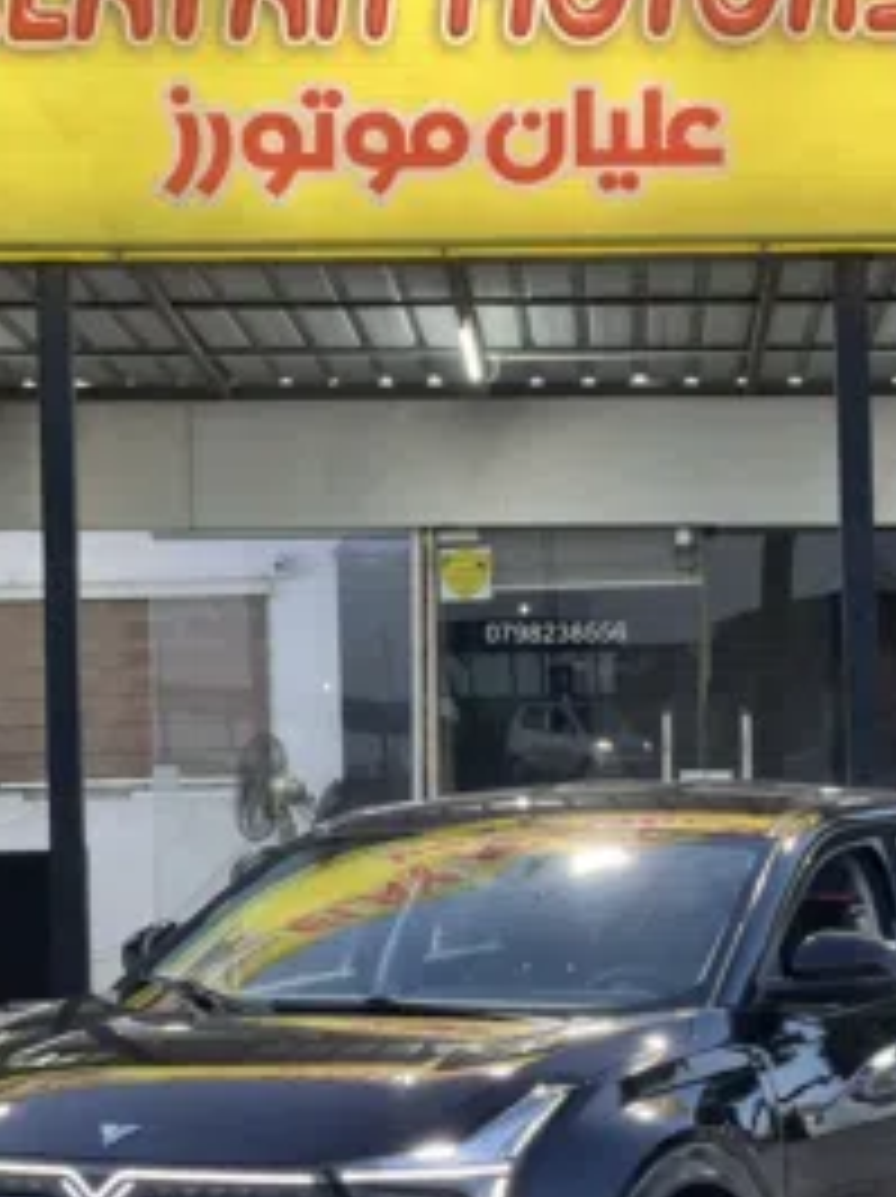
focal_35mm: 116
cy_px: 783
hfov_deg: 12.7
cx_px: 522
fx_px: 4010
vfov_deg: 17.0
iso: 160
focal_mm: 9
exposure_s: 1/50
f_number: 2.8
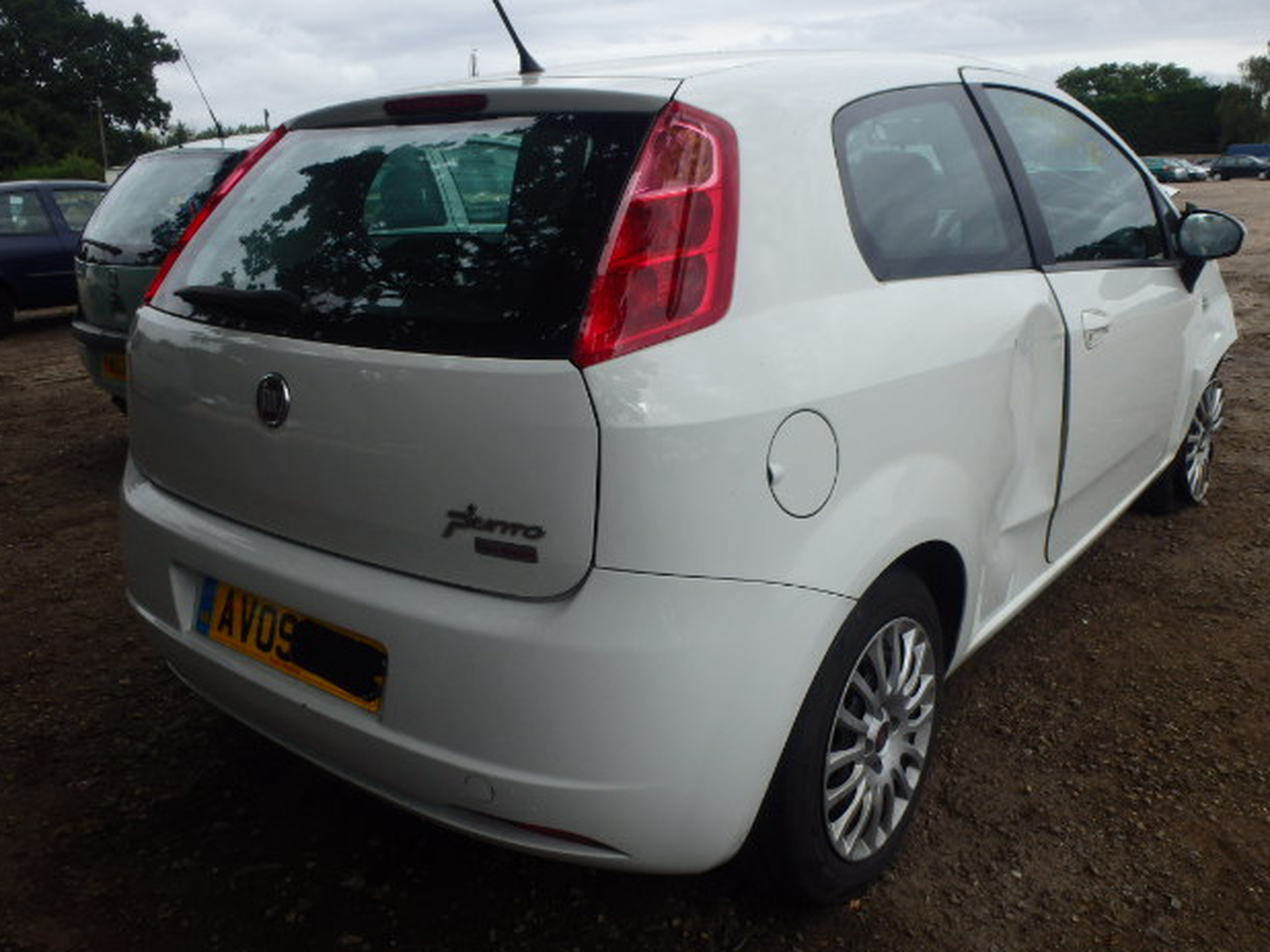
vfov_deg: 48.2
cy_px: 487
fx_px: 1064
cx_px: 645
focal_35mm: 29
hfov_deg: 61.7
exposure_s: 1/400
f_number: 3.9
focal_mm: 5
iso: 125
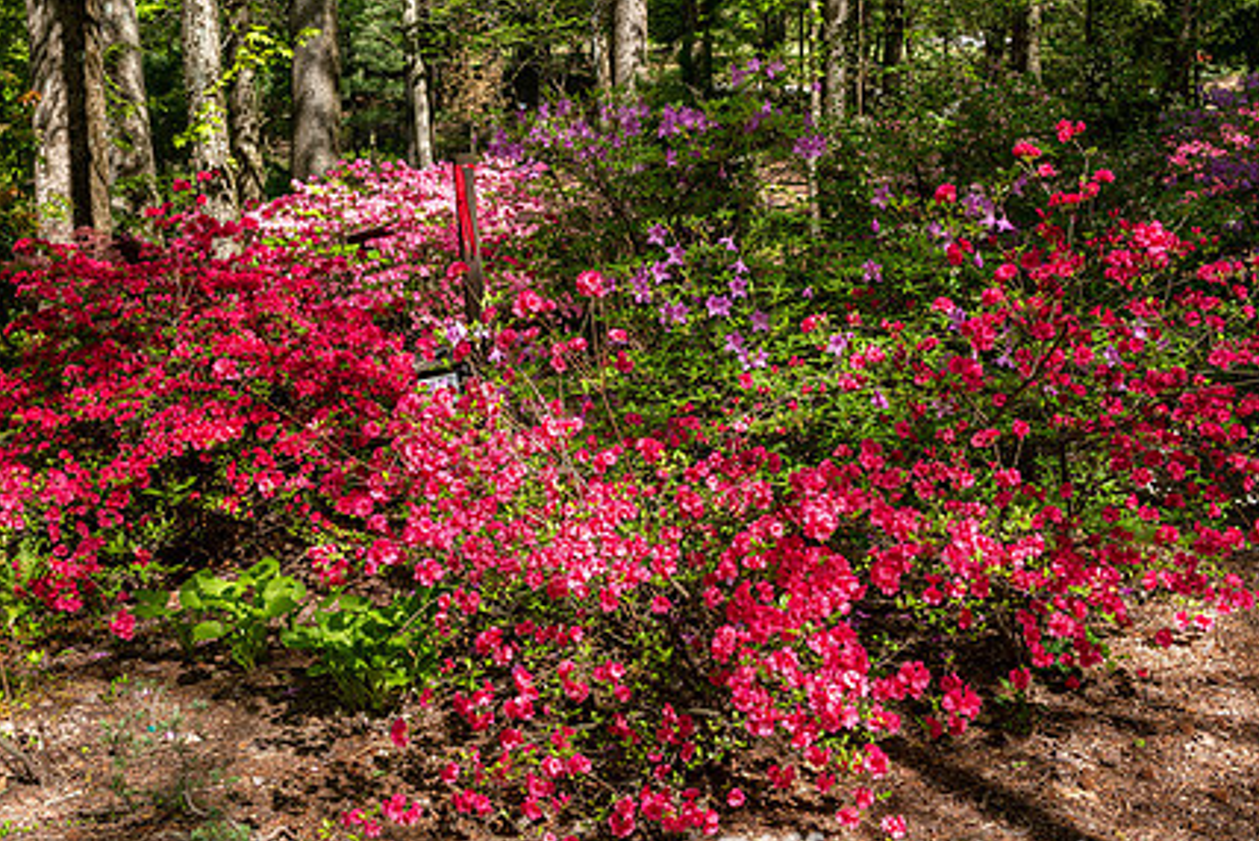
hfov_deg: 46.0
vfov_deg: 31.9
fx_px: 1470
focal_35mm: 42
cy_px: 343
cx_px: 477
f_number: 8
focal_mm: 31
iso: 180
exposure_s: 1/160
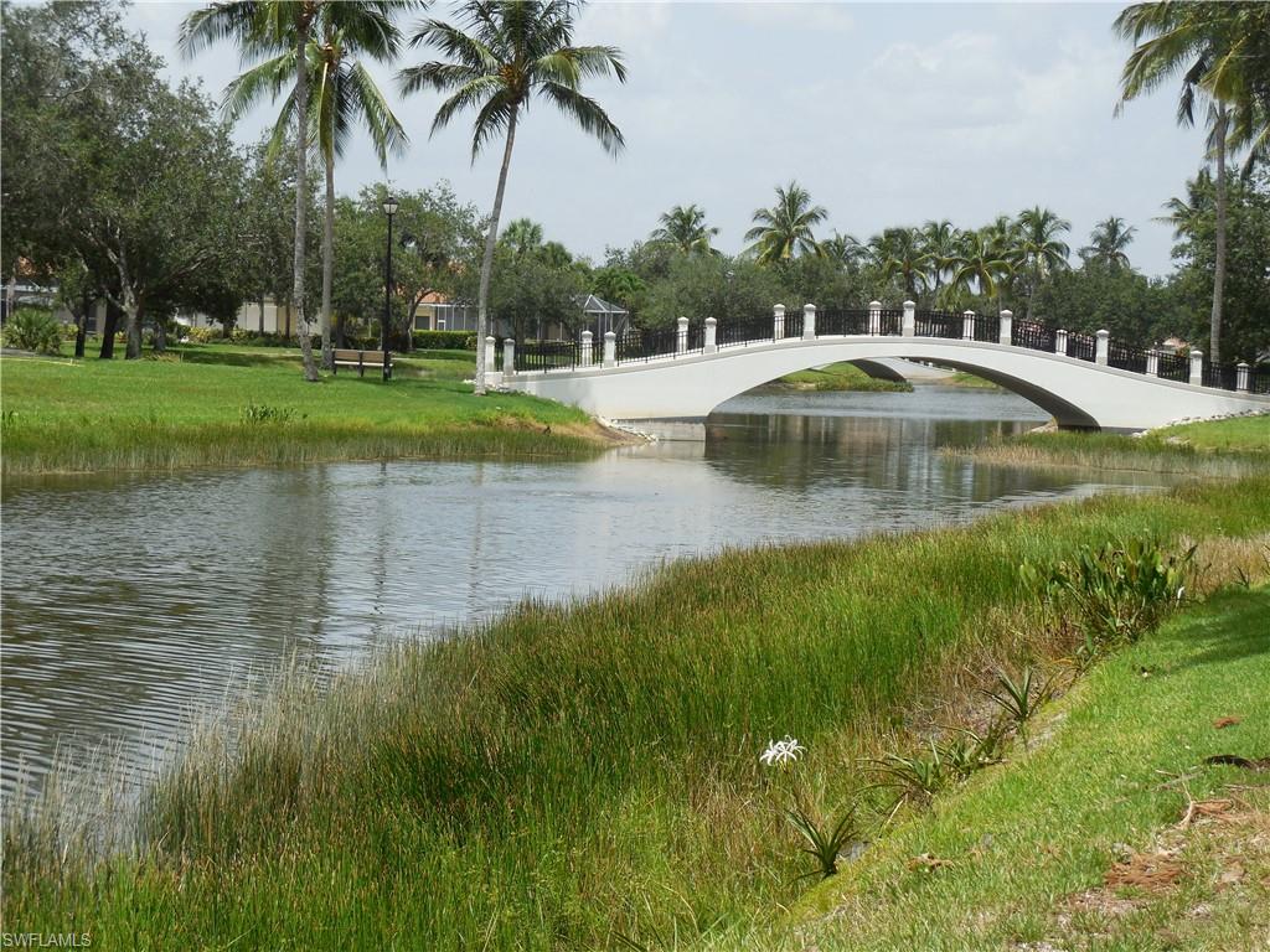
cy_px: 476
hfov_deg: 20.9
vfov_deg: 15.7
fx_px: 3449
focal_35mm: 94
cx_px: 635
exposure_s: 1/800
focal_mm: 16.8
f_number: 4.7
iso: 125
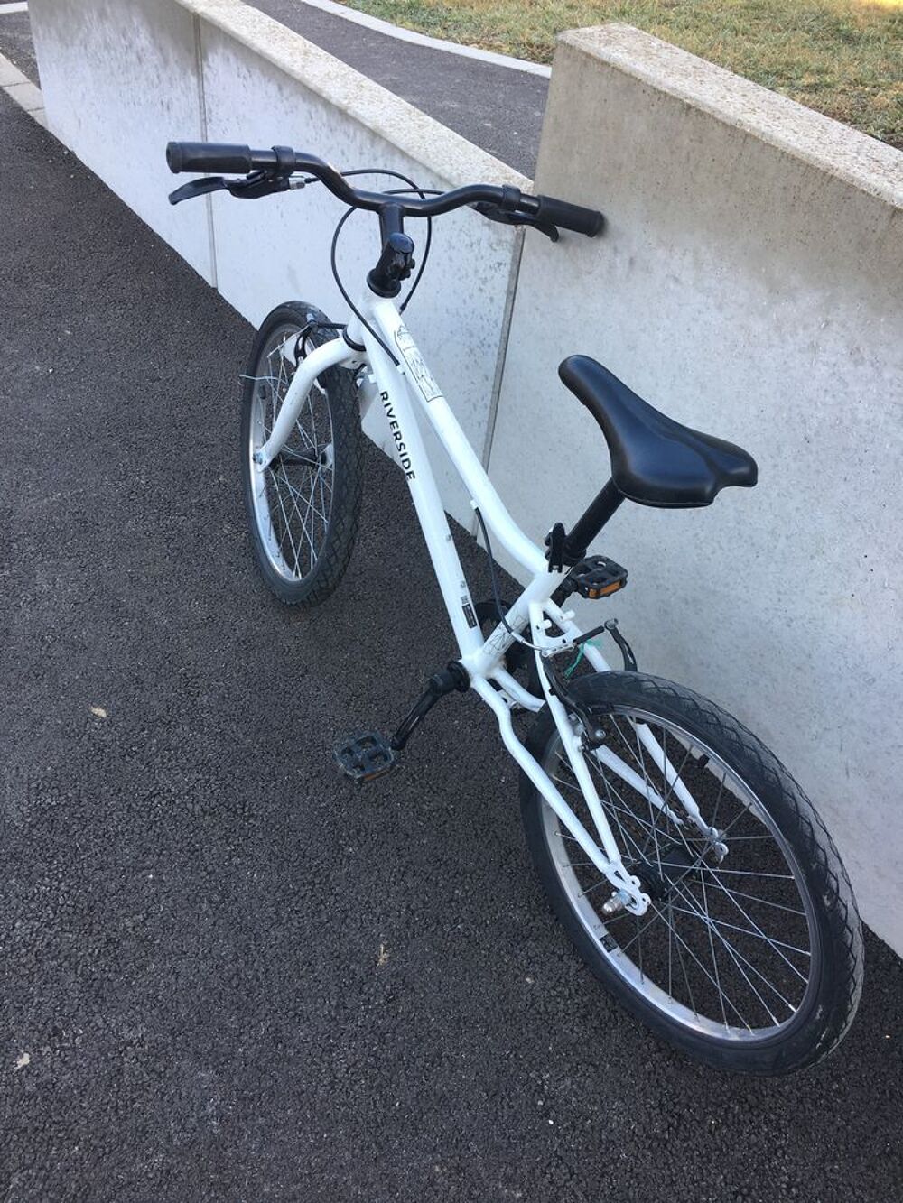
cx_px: 452
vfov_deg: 61.7
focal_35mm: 29
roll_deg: -6.1
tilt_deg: -44.4
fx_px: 1009
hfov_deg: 48.2
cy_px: 602
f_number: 2.2
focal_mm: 4.15
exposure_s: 1/108
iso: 25
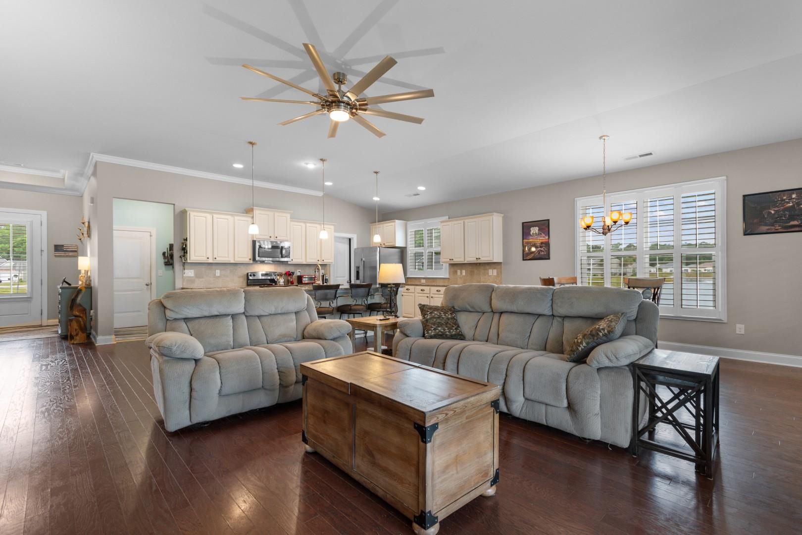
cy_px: 268
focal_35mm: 15
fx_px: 334
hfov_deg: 100.4
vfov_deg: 77.3
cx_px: 401
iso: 100
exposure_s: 1/8
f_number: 4.5
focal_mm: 10
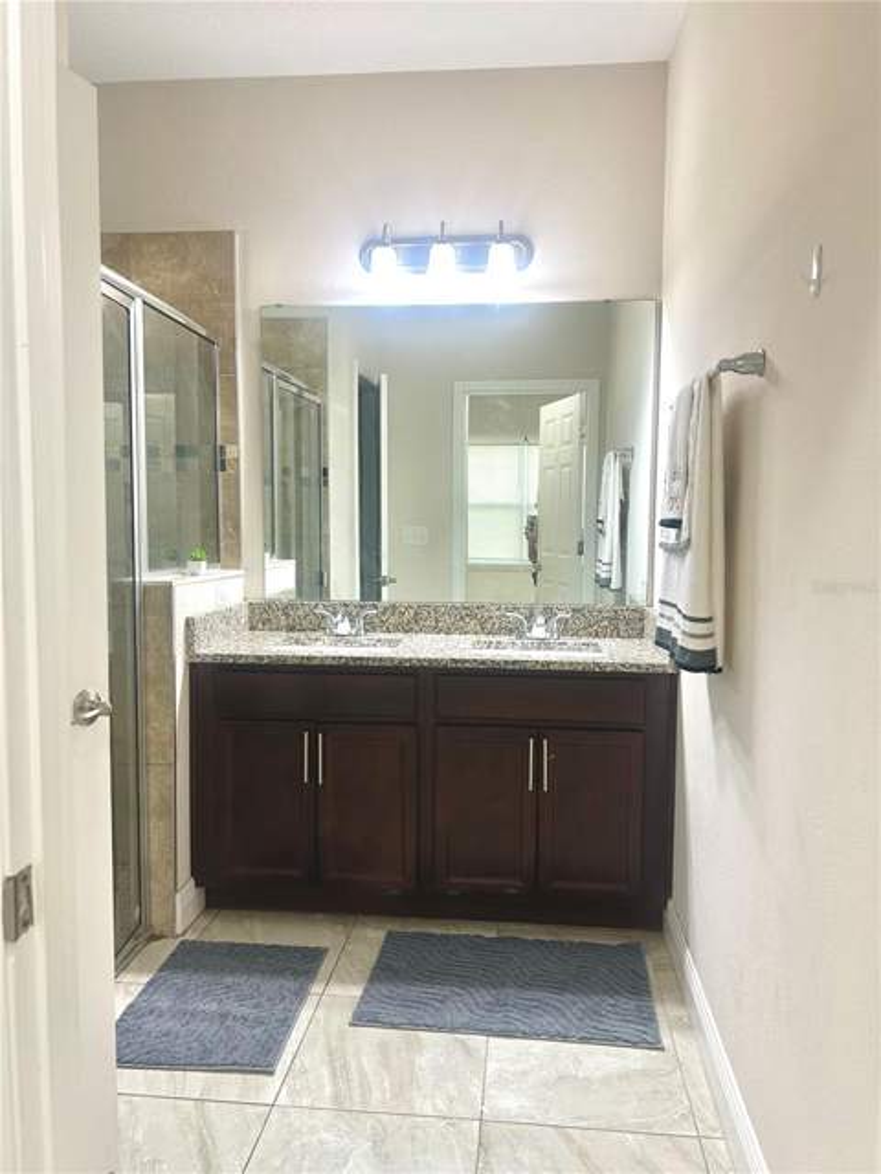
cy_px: 587
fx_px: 882
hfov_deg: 53.1
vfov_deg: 67.3
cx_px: 440
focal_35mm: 26
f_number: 1.5
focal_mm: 5.7
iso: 80
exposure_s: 1/60
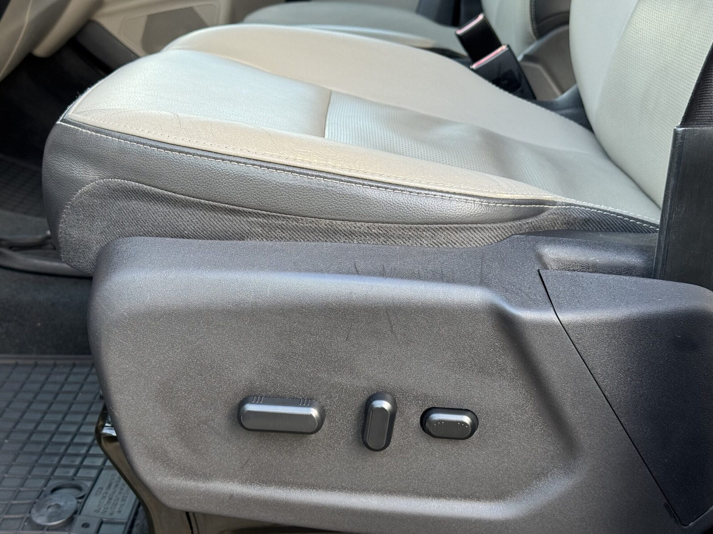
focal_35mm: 48
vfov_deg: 30.3
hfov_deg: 39.7
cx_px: 356
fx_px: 989
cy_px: 267
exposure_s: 1/131
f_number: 1.78
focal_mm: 6.76
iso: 80
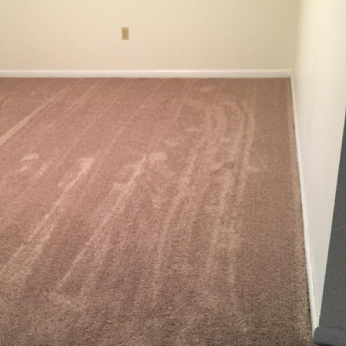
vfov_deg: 40.8
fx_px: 464
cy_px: 151
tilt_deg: -25.6
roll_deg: +5.3
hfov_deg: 40.1
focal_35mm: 41
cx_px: 98
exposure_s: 1/30
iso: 125
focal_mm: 4.15
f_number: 2.2
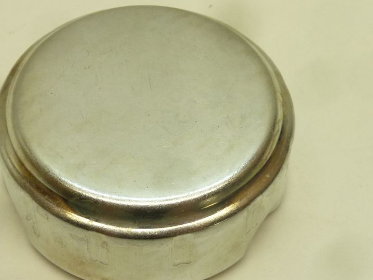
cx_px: 147
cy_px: 149
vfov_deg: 28.0
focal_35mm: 52
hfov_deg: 36.7
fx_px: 560
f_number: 3.6
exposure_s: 1/30
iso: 160
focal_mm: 6.5
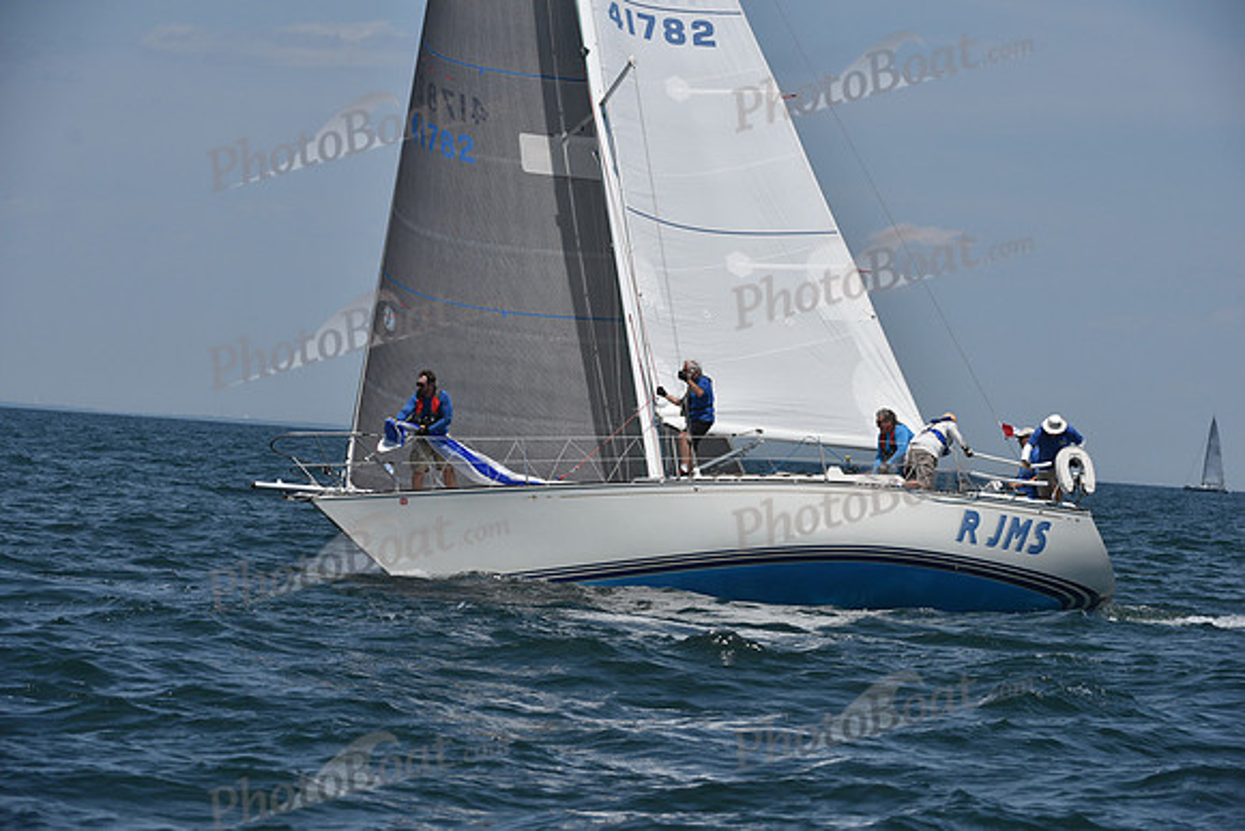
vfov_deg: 6.9
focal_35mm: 200
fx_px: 6918
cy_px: 416
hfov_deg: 10.3
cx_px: 622
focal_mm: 200
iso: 320
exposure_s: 1/1600
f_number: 9
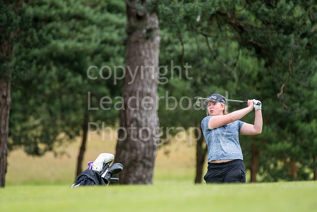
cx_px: 158
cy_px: 106
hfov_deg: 2.9
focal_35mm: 720
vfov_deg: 1.9
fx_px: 6341
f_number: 5.6
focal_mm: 480
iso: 800
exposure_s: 1/1000
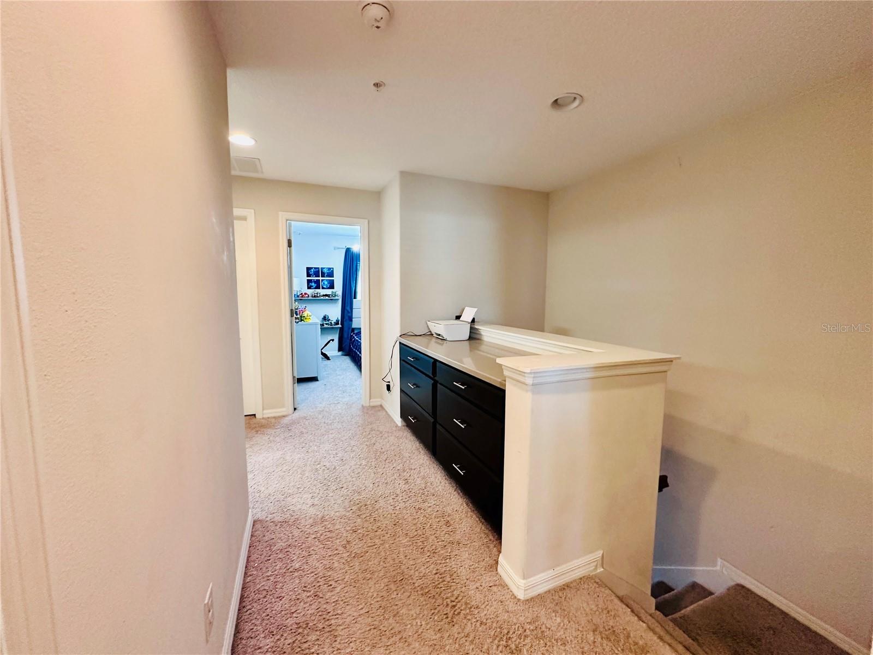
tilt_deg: -6.2
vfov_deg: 85.7
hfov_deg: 102.1
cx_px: 436
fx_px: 353
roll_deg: -0.2
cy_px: 328
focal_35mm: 14
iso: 400
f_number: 2.2
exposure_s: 1/60
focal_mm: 2.22
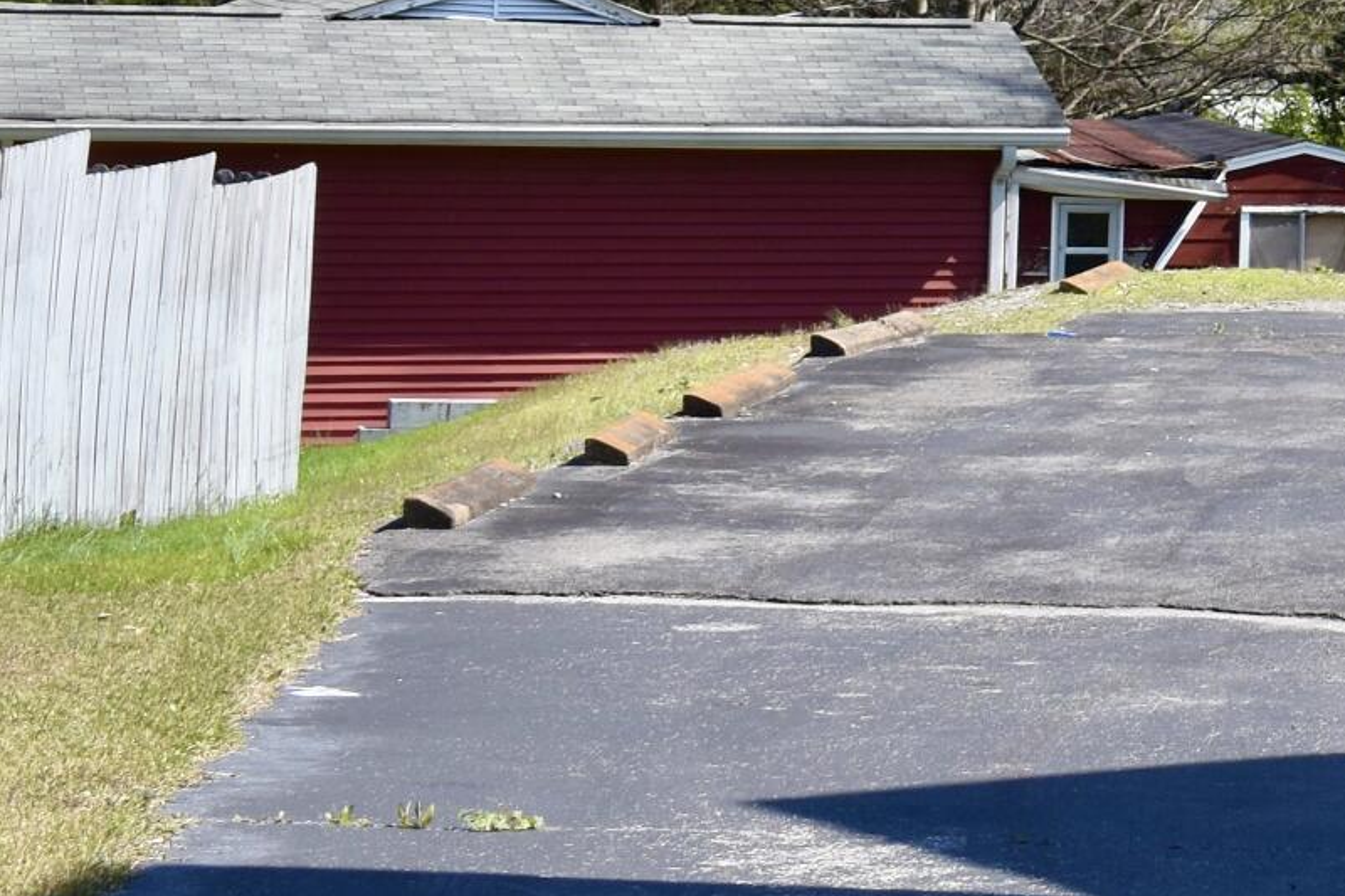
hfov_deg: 12.4
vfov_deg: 8.8
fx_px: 5673
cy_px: -445
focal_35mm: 152
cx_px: 2413
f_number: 8
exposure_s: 1/250
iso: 140
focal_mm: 27
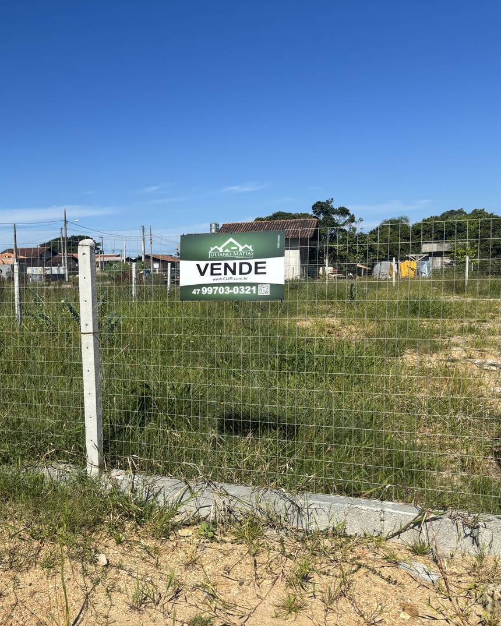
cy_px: 312
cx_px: 83
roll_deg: +1.7
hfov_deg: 41.1
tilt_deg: -5.0
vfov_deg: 52.8
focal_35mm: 34
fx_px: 630
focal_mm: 5.96
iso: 50
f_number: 1.6
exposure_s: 1/4425
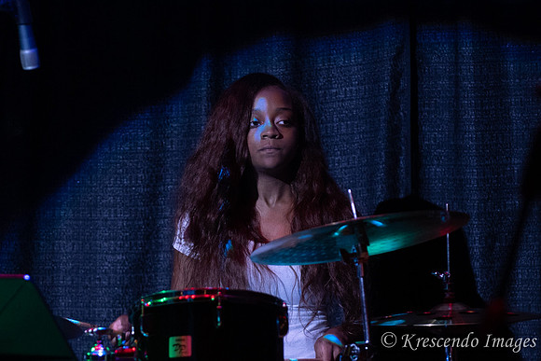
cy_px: 173
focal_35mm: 253
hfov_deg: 8.1
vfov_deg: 5.4
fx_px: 3801
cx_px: 232
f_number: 2.8
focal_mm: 130
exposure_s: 1/200
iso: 1600
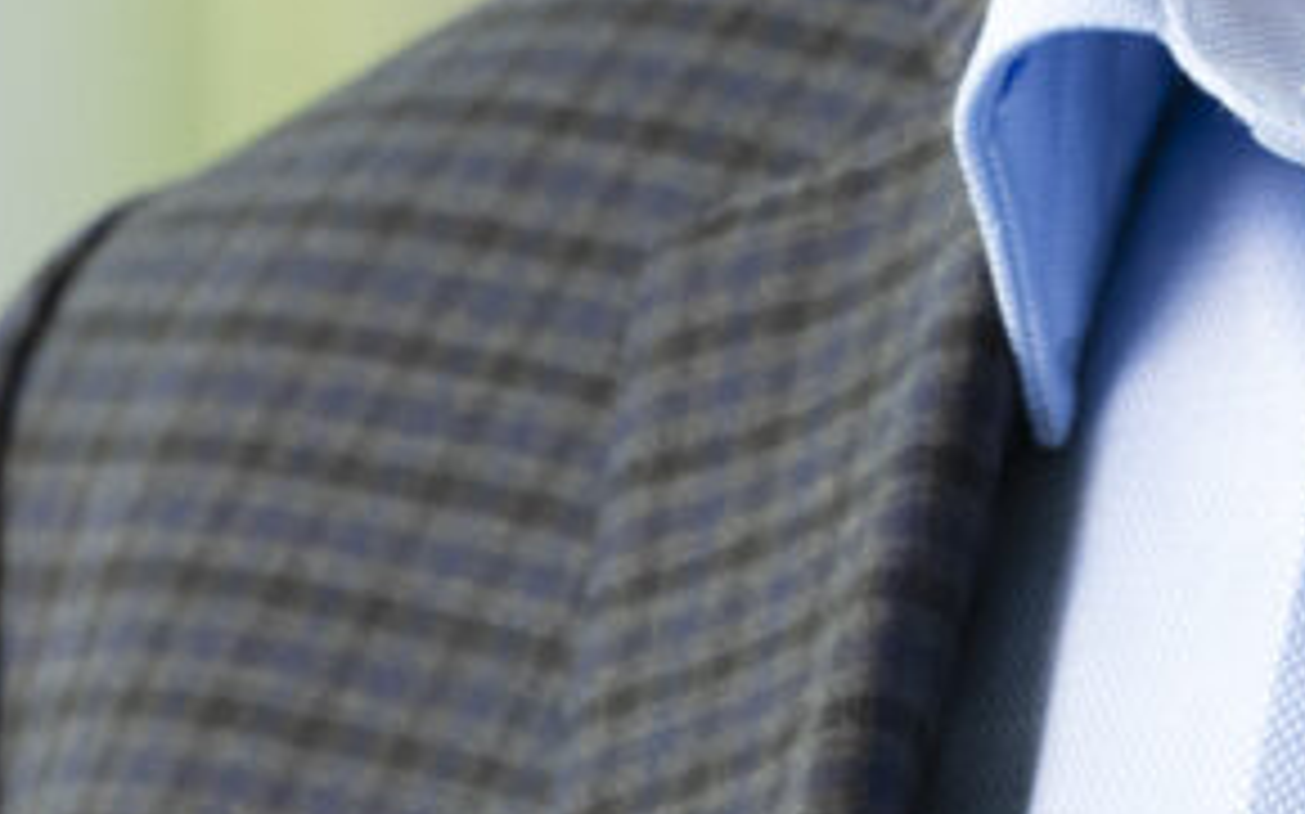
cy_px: -839
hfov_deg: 1.6
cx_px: 1372
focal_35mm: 1330
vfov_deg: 1.0
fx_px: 47284
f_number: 4.8
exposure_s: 1/180
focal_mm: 185
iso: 400
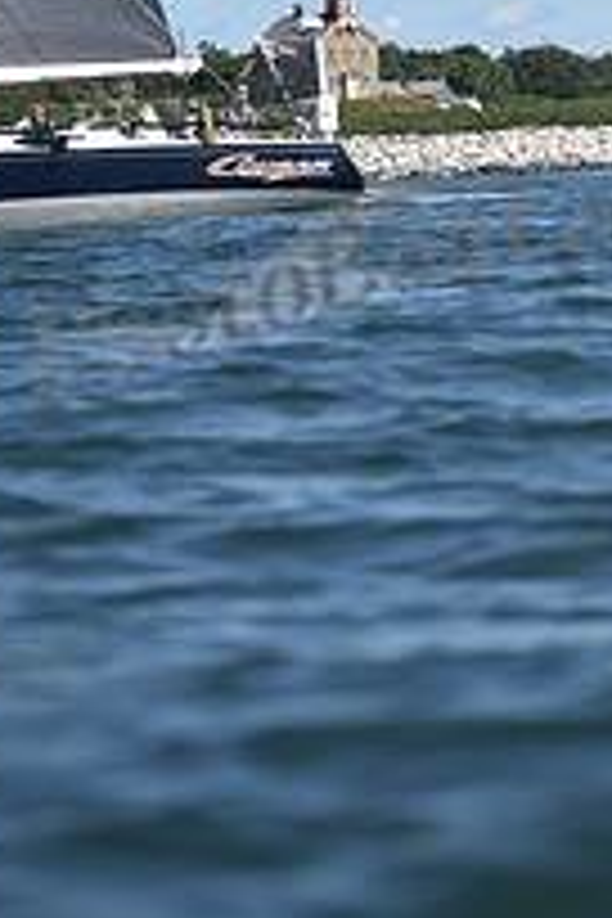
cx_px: -205
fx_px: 6884
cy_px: -351
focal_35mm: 270
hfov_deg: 5.1
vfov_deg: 7.5
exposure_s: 1/8000
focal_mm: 95
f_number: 3.2
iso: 250
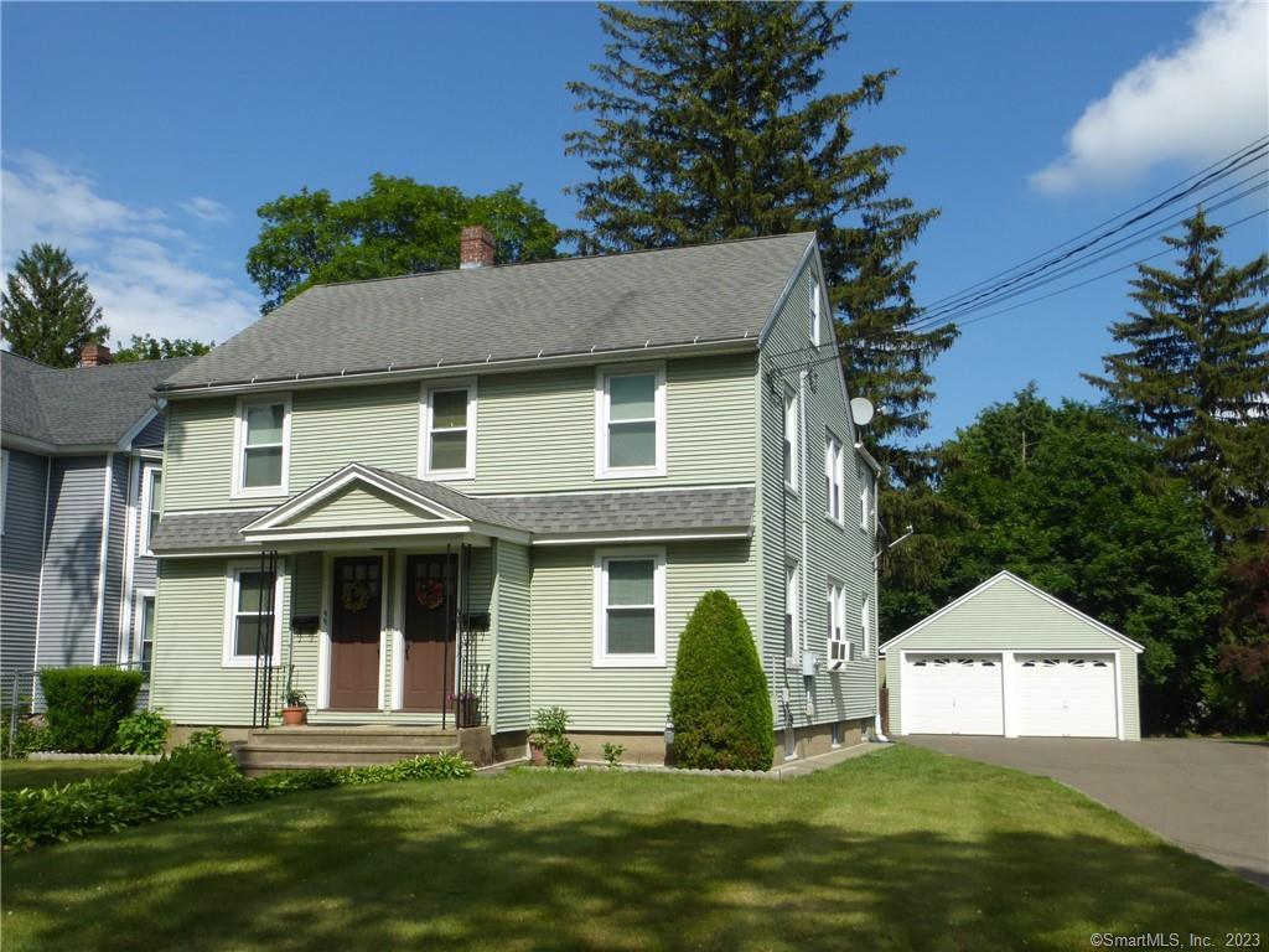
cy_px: 476
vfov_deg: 40.7
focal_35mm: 35
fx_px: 1283
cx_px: 634
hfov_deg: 52.6
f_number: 3.7
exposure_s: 1/1300
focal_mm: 6.1
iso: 100
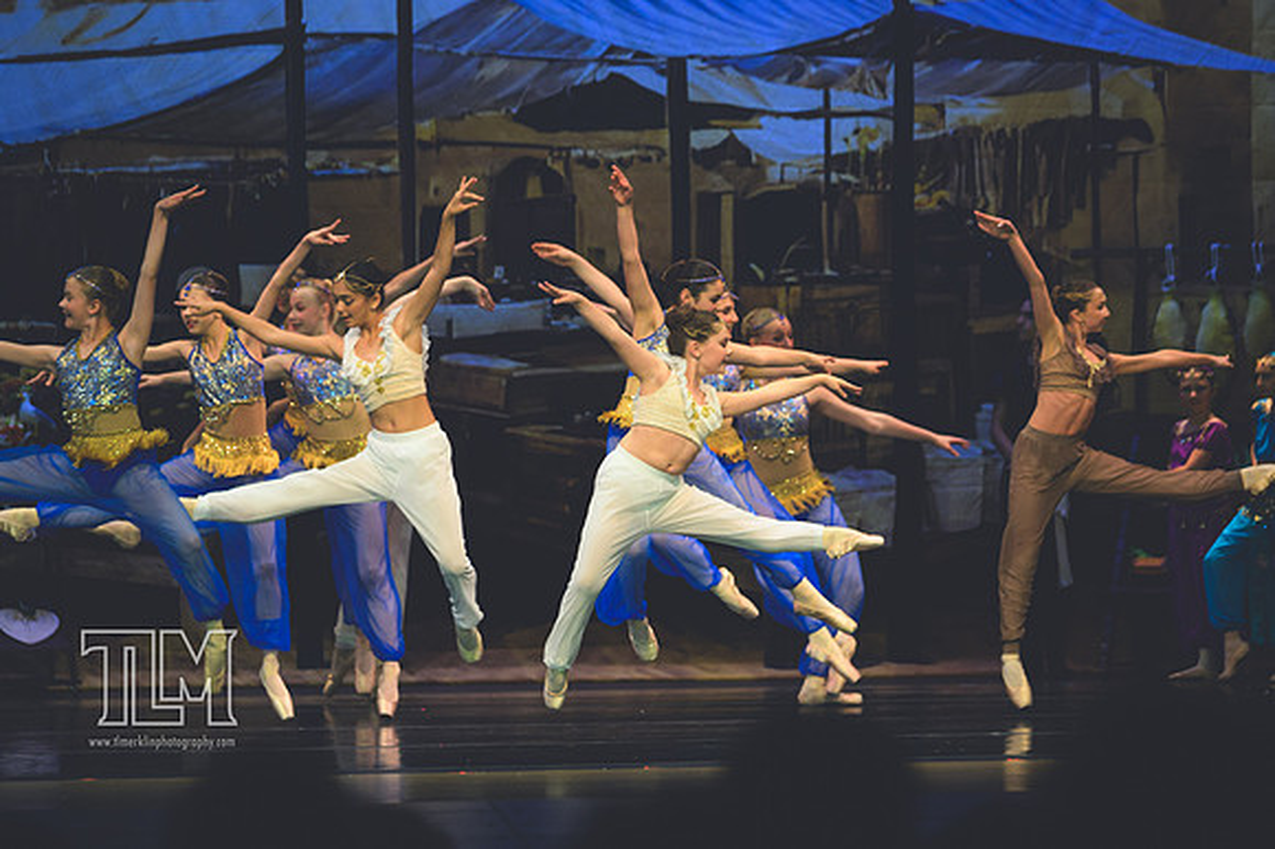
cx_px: 638
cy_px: 424
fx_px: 7150
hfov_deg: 10.2
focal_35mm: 202
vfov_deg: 6.8
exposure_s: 1/500
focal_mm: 135
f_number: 2.8
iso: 400
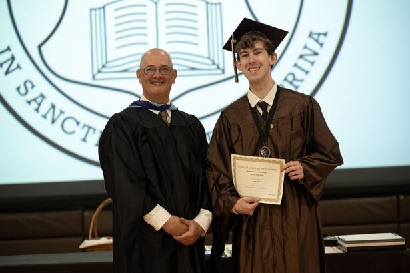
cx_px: 205
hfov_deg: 11.7
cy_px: 136
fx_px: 1993
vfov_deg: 7.8
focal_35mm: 175
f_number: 4
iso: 1600
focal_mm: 175
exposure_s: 1/100
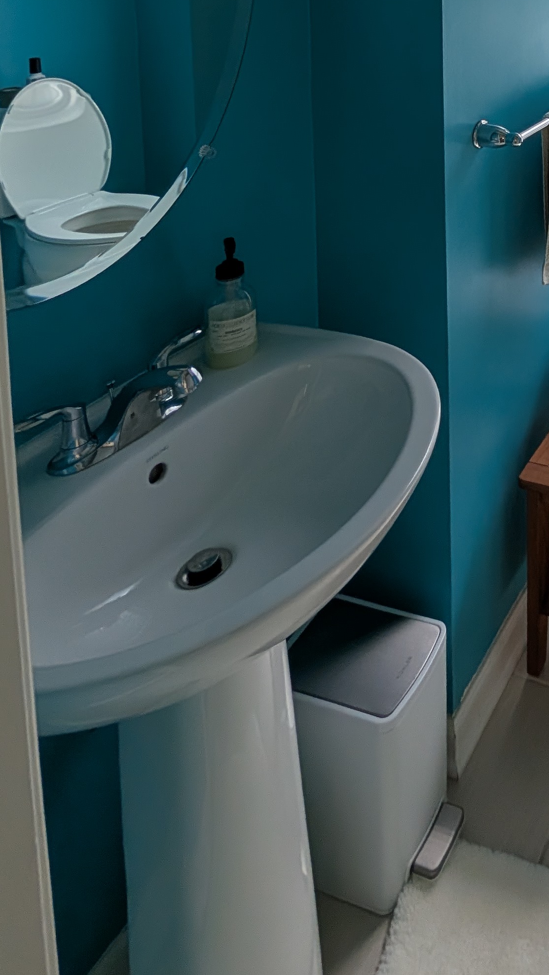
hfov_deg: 32.8
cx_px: 702
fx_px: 699
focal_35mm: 27
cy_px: -19
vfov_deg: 53.4
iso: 81
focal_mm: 2.02
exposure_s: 1/112
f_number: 1.7
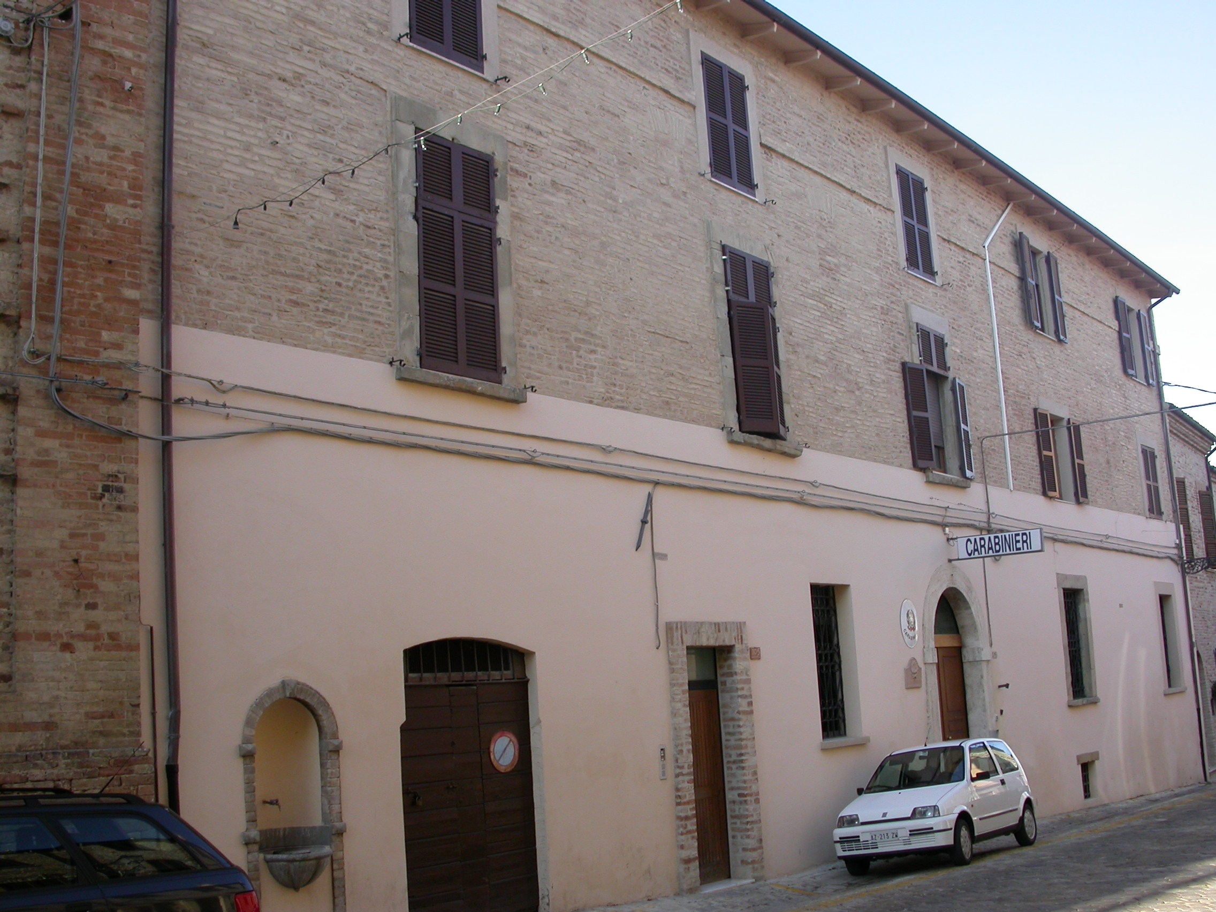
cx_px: 608
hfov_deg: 49.0
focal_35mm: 38
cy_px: 456
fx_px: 1335
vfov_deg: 37.7
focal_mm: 7.85
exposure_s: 1/156
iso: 100
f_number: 5.3
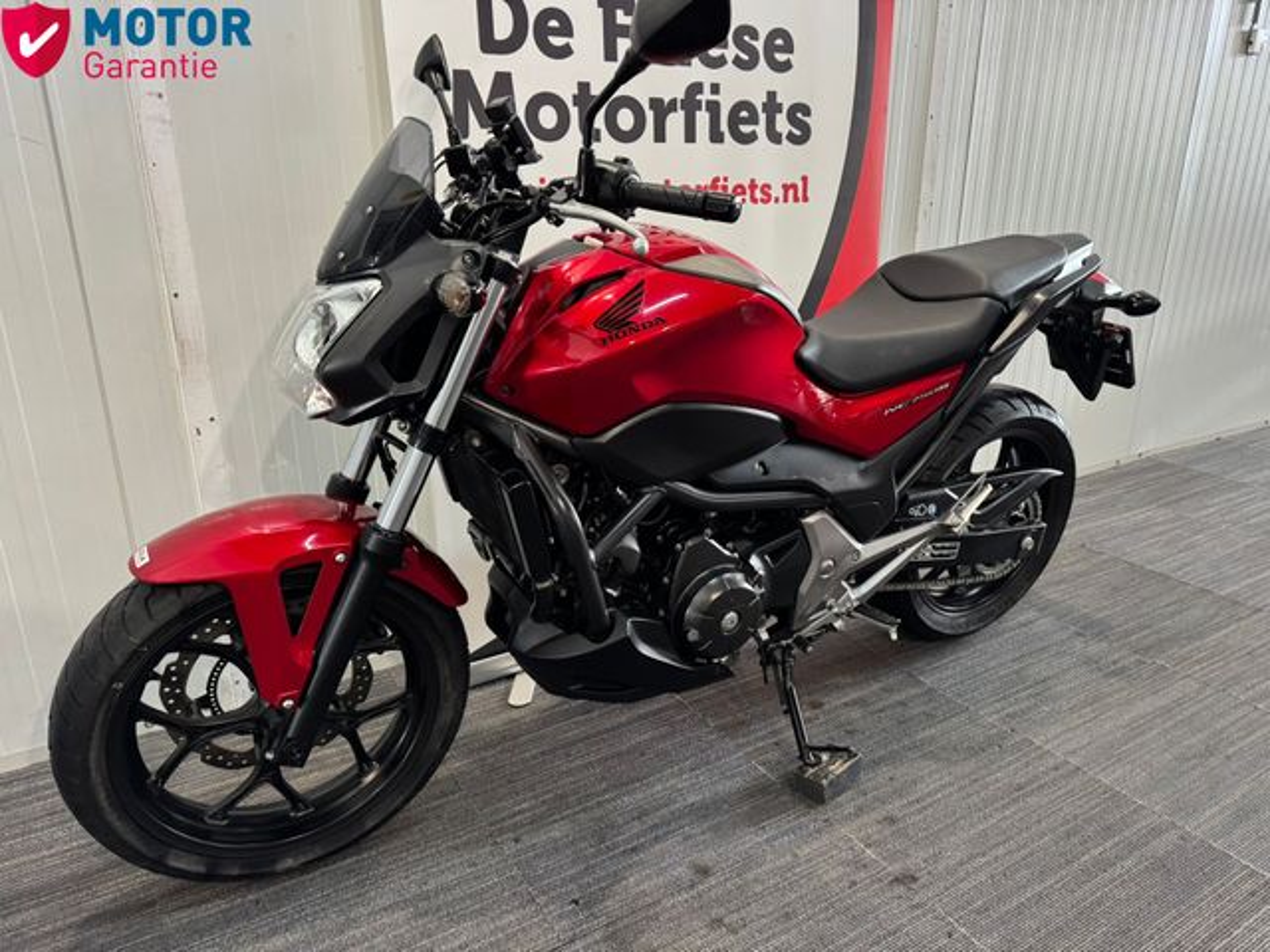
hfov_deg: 71.6
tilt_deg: -18.9
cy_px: 476
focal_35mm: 24
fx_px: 881
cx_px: 635
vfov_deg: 56.8
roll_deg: +0.0
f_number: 1.78
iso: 320
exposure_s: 1/50
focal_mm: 6.76
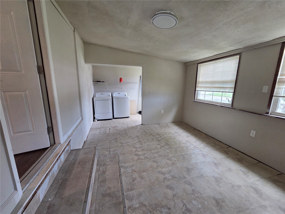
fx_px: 107
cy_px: 107
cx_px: 142
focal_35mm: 13
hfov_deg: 106.2
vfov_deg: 89.9
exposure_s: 1/120
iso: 250
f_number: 2.2
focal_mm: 2.2
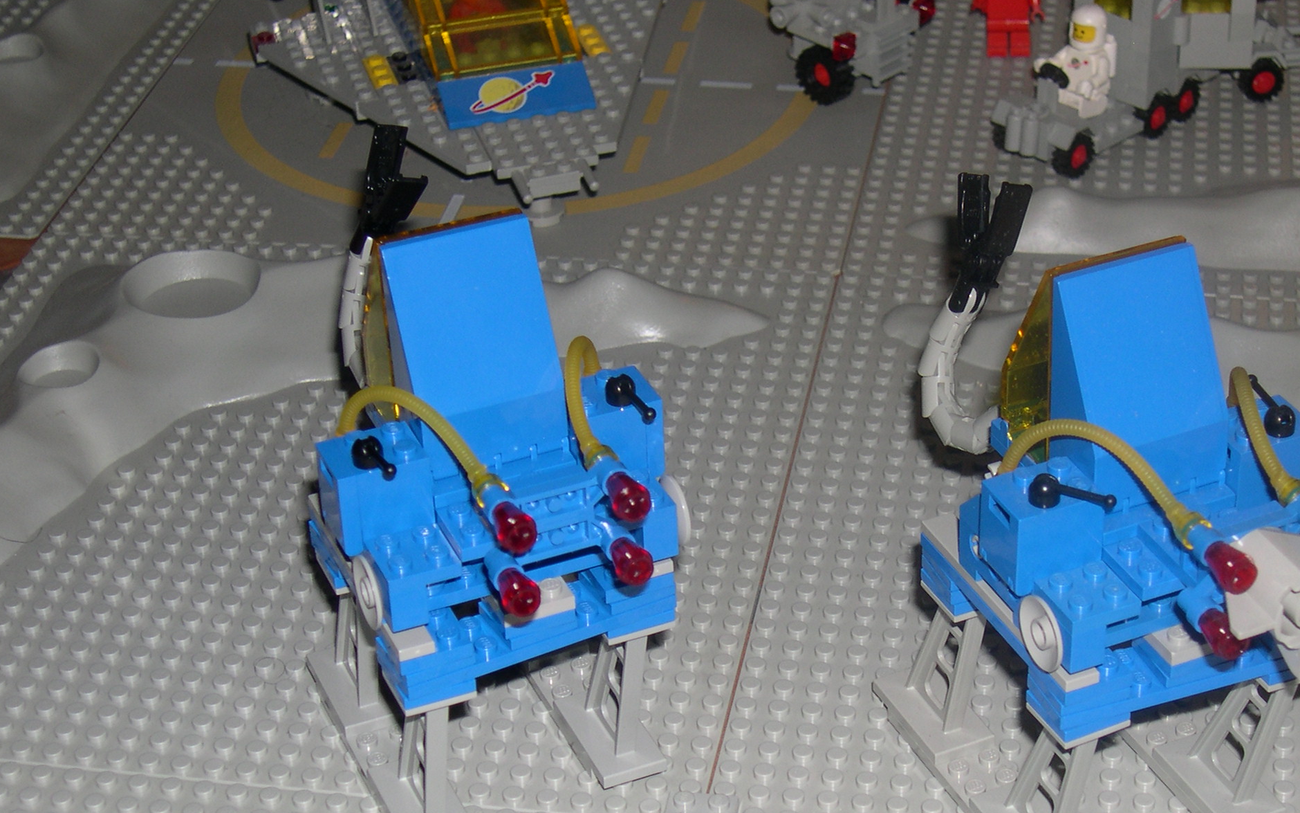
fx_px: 2586
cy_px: 574
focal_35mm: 73
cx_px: 770
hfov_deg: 28.2
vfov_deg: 17.8
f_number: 3.4
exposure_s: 1/60
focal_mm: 12.2
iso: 100
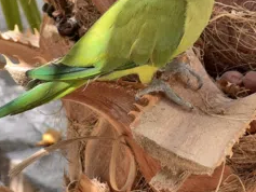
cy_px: -15
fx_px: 962
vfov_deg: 11.3
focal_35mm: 130
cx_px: 142
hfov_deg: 15.2
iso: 100
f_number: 2.8
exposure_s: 1/99
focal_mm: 9
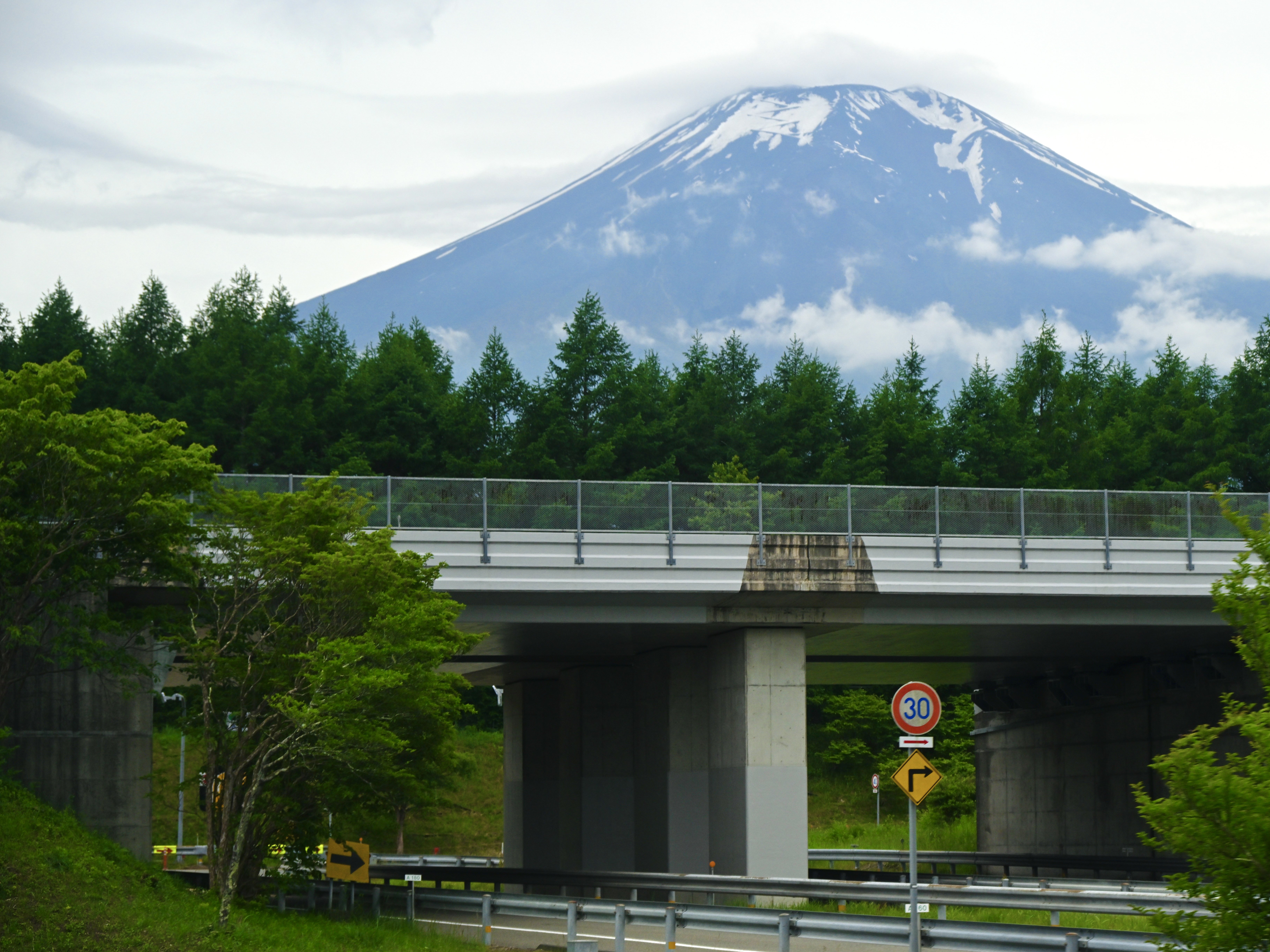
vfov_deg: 17.0
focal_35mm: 87
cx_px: 702
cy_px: 478
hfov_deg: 22.5
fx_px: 3192
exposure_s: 1/320
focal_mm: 80
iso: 720
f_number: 6.3
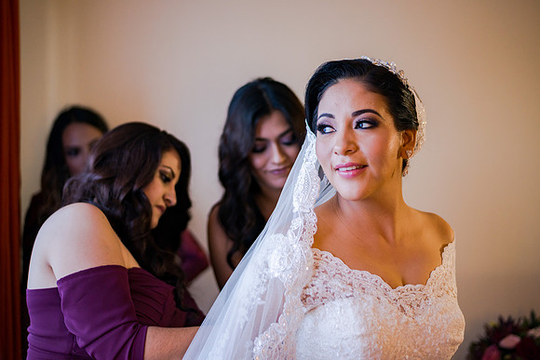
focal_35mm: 50
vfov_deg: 27.0
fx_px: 750
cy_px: 180
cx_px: 270
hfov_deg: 39.6
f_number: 1.8
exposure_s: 1/640
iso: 640
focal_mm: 50
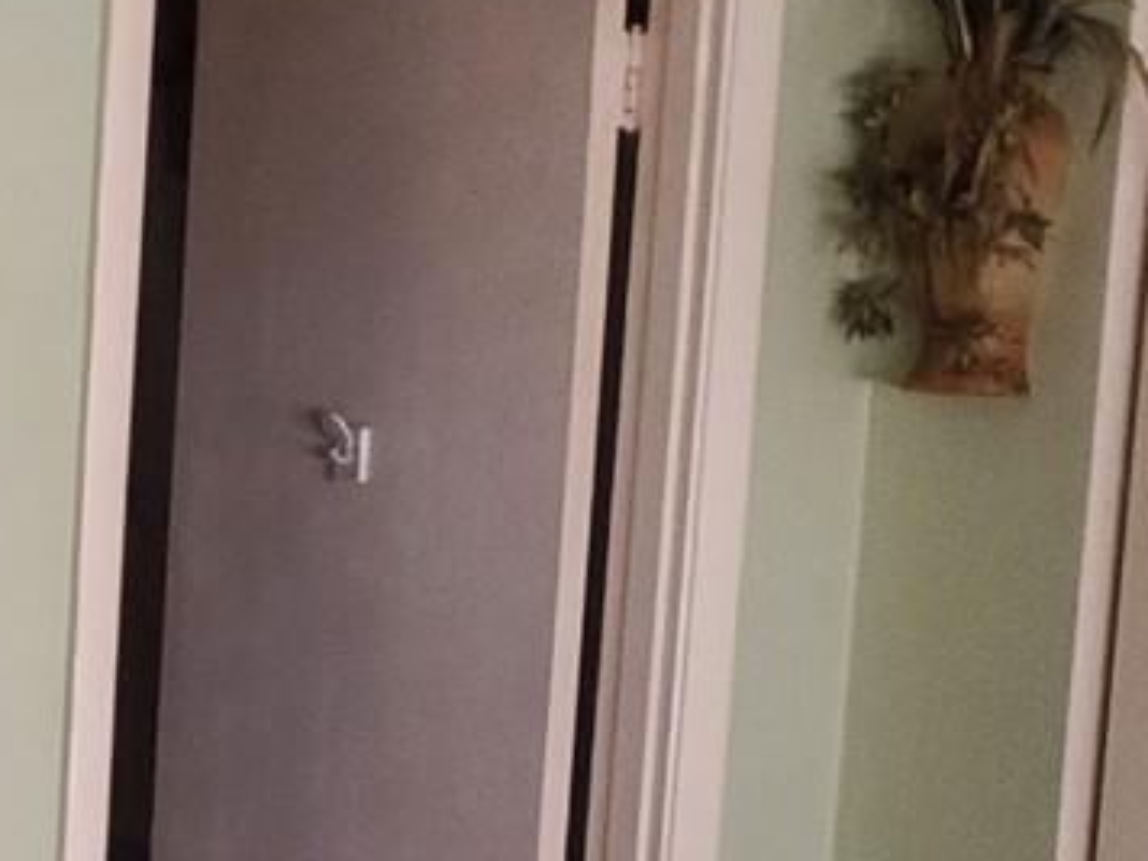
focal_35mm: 117
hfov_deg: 16.1
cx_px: -245
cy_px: 1016
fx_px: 3880
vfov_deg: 12.4
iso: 320
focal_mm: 4.3
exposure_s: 1/40
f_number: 1.5
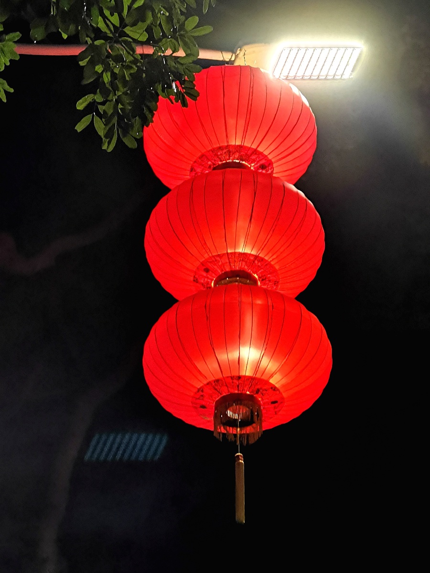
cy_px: 286
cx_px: 215
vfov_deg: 15.4
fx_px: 2120
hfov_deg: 11.6
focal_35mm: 128
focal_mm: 7.48
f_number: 2.4
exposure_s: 6
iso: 160
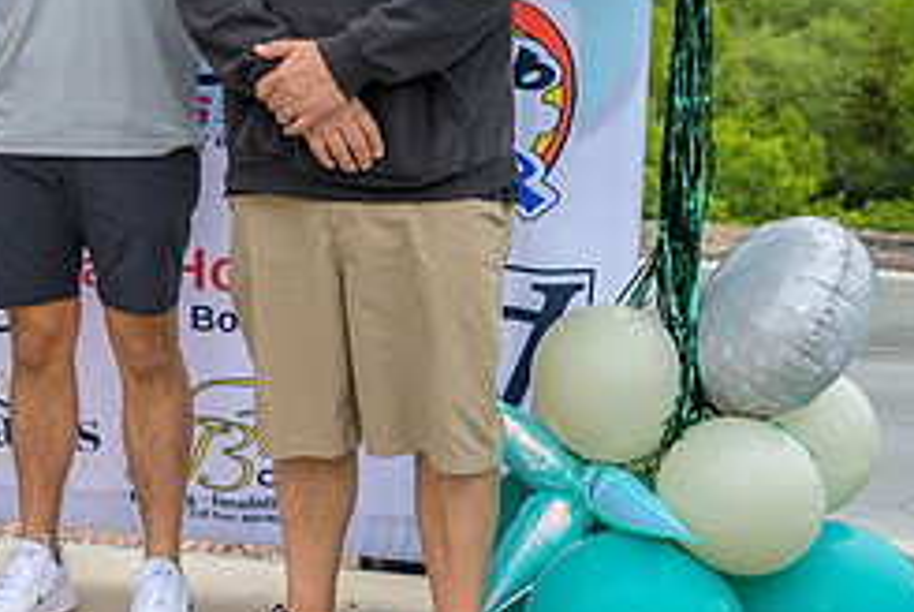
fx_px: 1983
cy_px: 103
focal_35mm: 78
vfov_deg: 17.4
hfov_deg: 24.7
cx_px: -19
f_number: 4
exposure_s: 1/200
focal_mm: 33
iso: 125
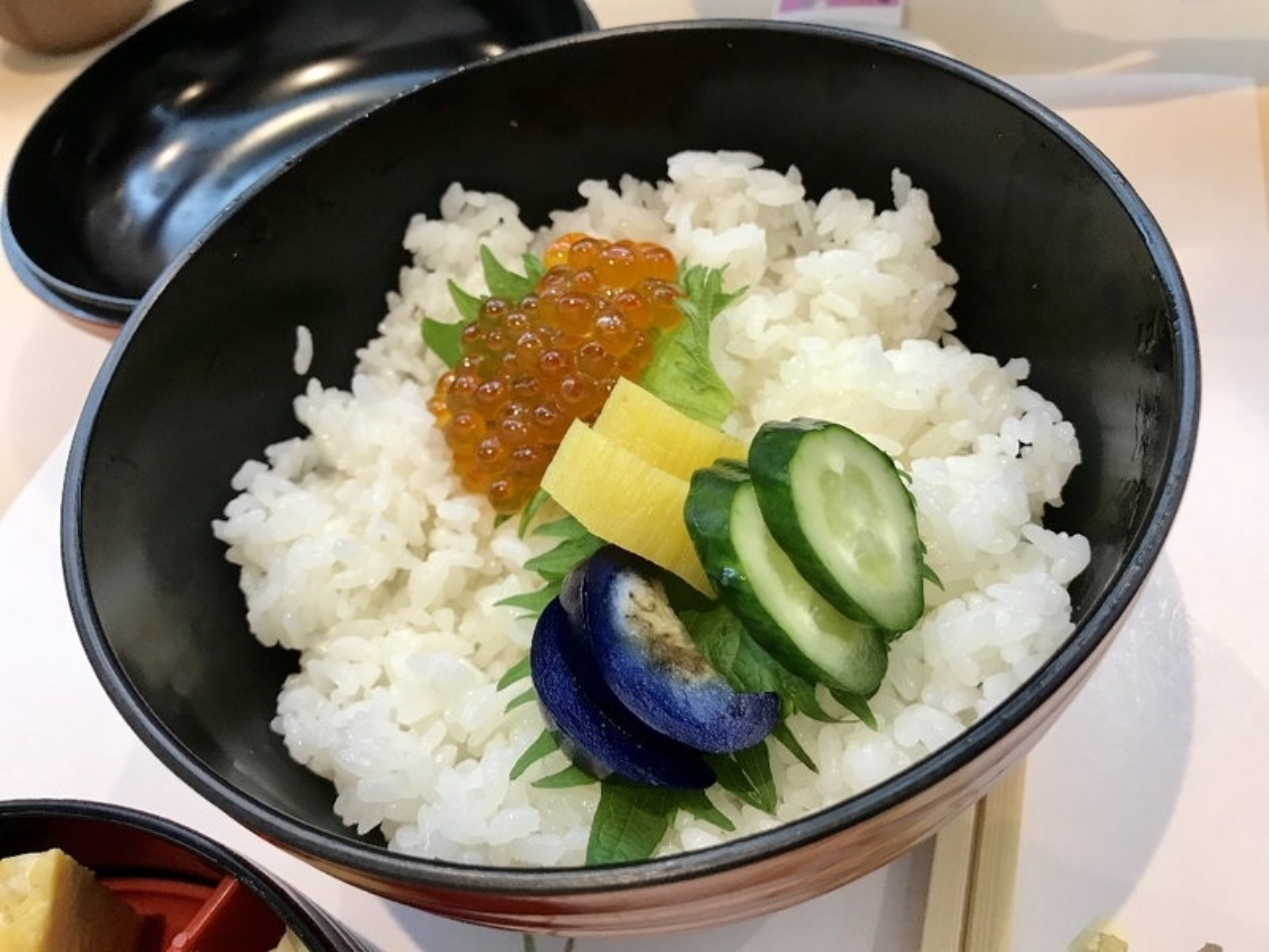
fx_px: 1026
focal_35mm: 28
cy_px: 476
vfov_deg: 49.7
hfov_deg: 63.4
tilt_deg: -51.8
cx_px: 634
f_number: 1.8
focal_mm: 3.99
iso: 32
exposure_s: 1/20
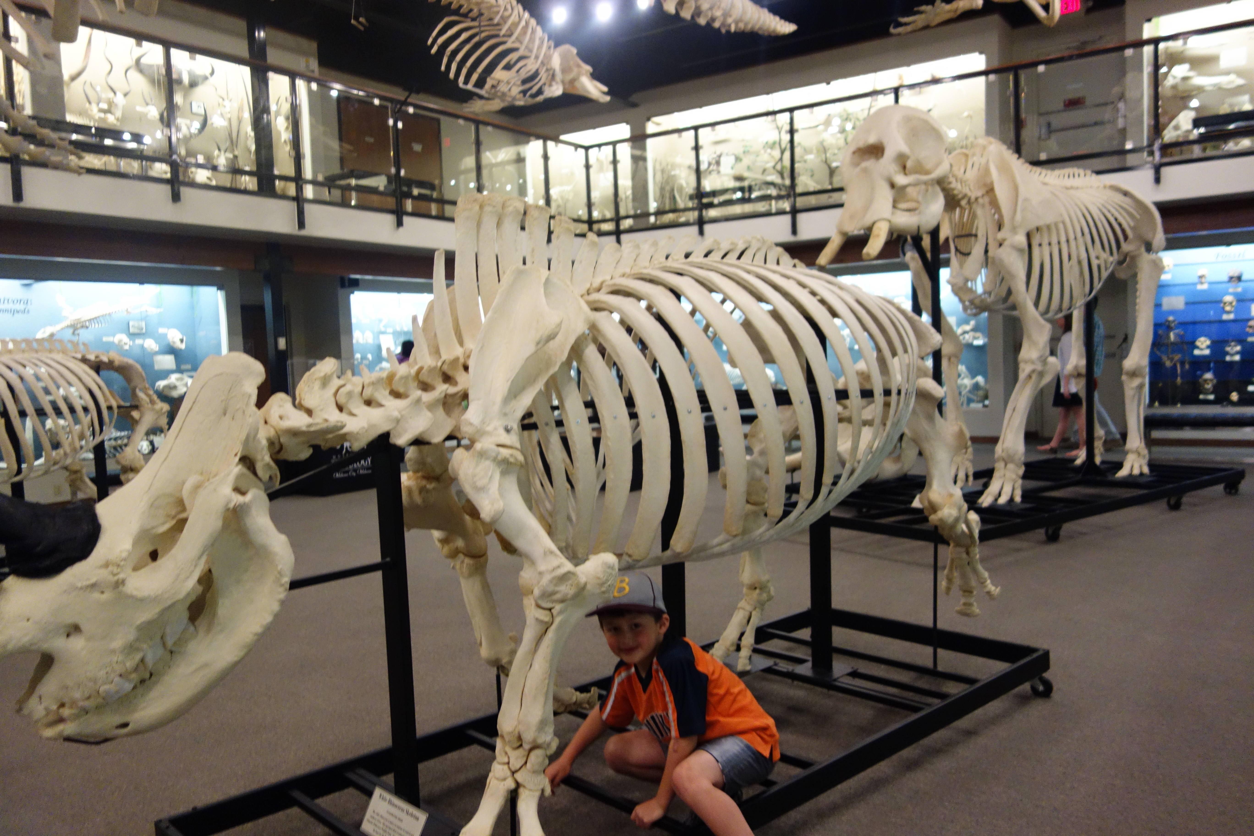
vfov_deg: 46.4
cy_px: 418
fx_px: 975
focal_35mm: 28
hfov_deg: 65.5
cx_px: 627
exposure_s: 1/100
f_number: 1.8
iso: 800
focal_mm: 10.4
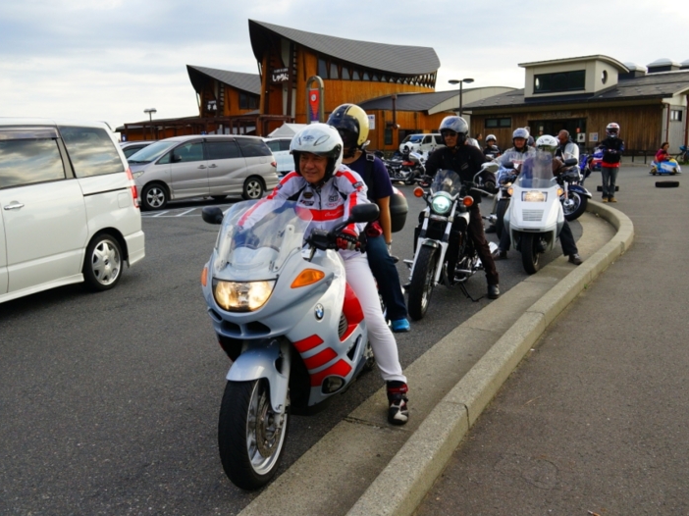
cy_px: 260
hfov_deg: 54.0
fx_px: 677
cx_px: 339
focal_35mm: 34
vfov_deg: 41.8
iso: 640
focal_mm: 21
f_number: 5.6
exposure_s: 1/1000
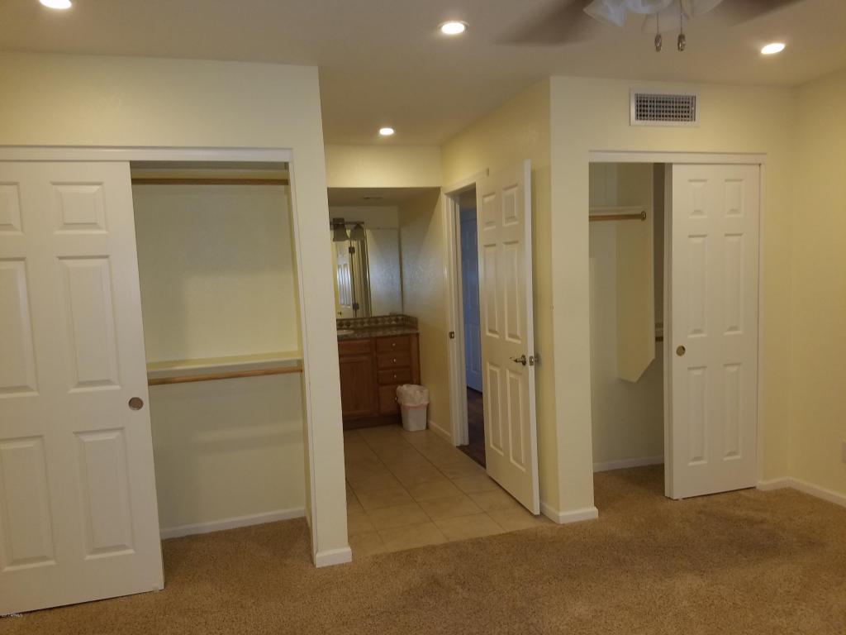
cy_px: 318
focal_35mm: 26
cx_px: 423
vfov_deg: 53.1
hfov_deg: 67.3
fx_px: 635
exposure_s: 1/24
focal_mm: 4.2
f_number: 1.7
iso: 100
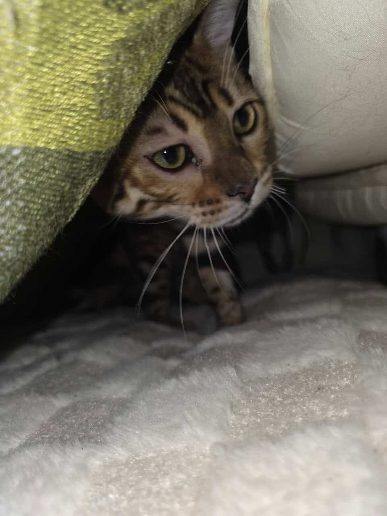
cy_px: 258
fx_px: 343
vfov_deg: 73.9
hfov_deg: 58.9
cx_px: 194
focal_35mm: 23
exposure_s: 1/50
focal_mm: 6.3
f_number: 1.7
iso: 1600
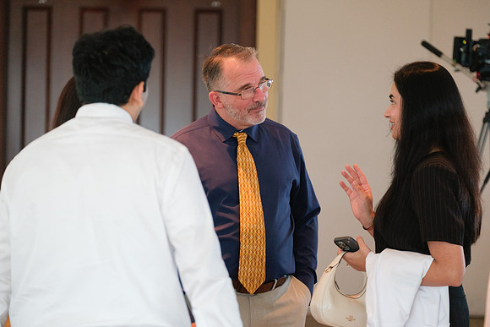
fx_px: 2112
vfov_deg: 8.9
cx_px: 245
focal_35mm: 155
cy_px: 164
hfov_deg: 13.2
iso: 800
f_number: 2.8
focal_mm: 102.2
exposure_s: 1/125
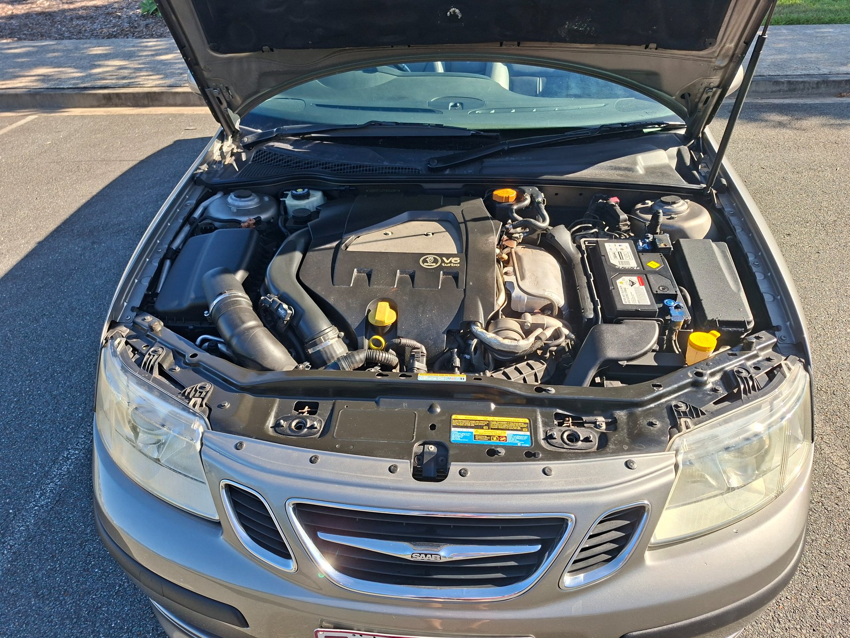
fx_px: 565
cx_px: 425
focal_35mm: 23
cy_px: 319
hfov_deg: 73.9
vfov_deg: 58.9
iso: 50
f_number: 1.8
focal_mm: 5.54
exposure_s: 1/669
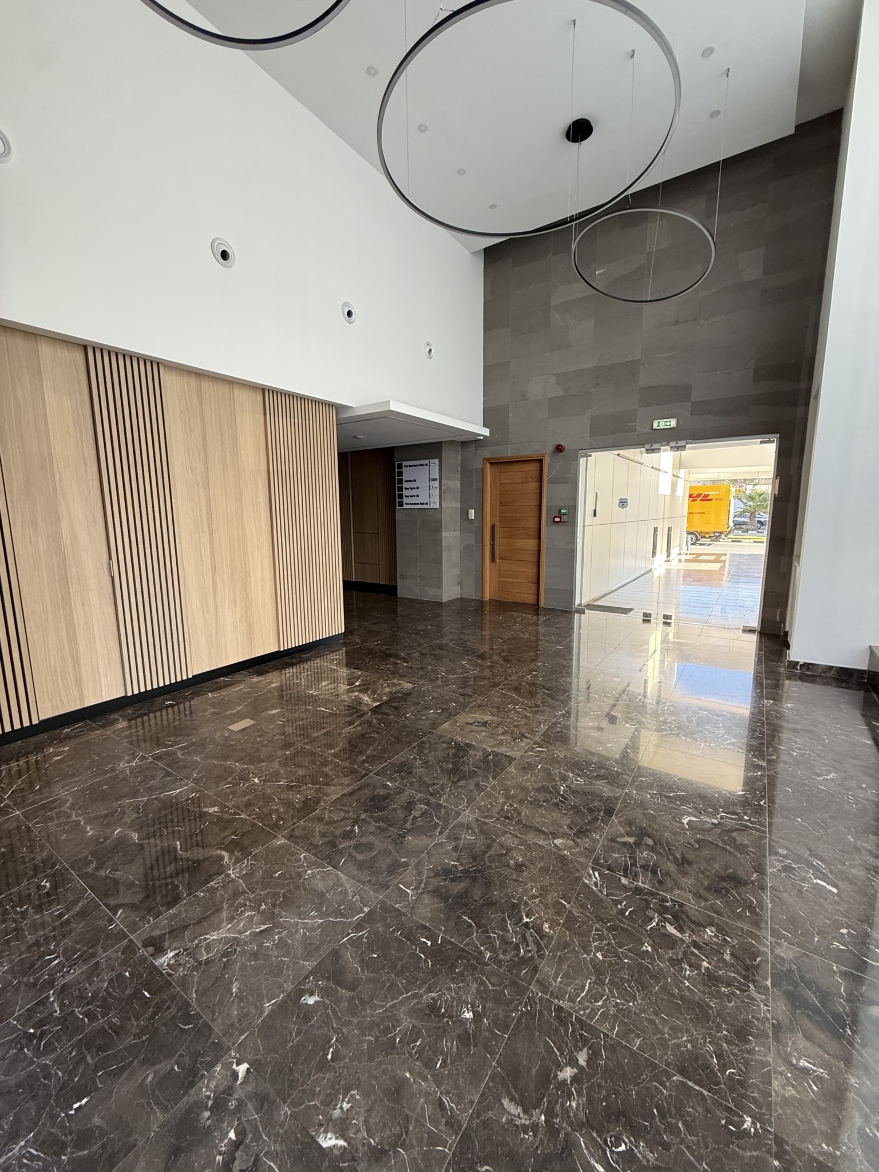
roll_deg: +0.1
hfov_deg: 85.7
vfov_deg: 102.1
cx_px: 440
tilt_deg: -9.1
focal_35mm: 14
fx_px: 474
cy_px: 586
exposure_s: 1/99
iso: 160
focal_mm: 2.22
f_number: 2.2
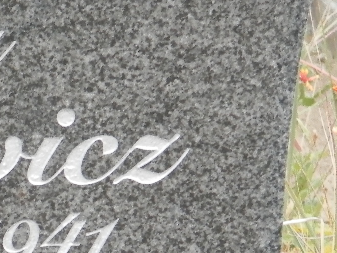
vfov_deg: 3.2
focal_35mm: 459
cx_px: -203
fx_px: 4469
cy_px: 375
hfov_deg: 4.3
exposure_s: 1/125
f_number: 4.7
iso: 200
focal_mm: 23.6
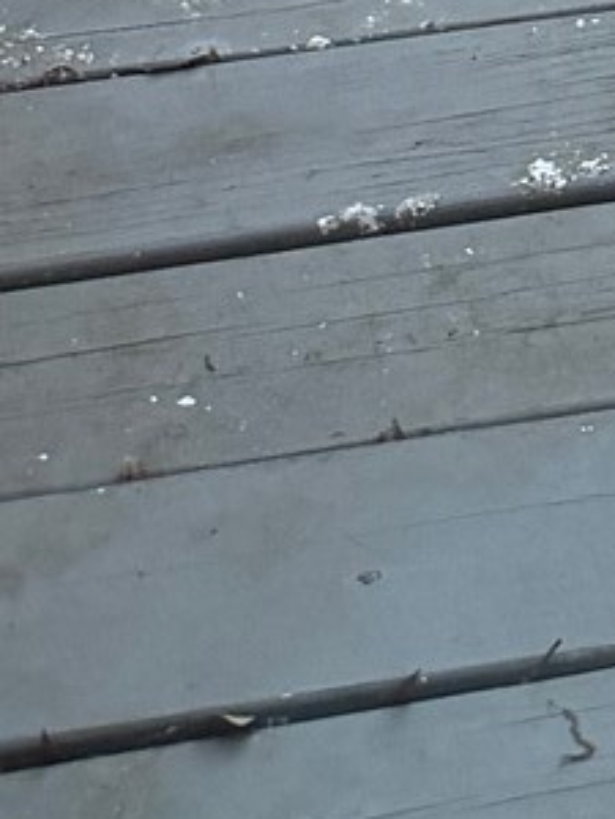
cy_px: -1504
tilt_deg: -16.4
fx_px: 3885
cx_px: 1837
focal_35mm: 164
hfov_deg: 7.8
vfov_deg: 9.7
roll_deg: -2.7
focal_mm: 6.76
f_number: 1.78
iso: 160
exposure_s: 1/60
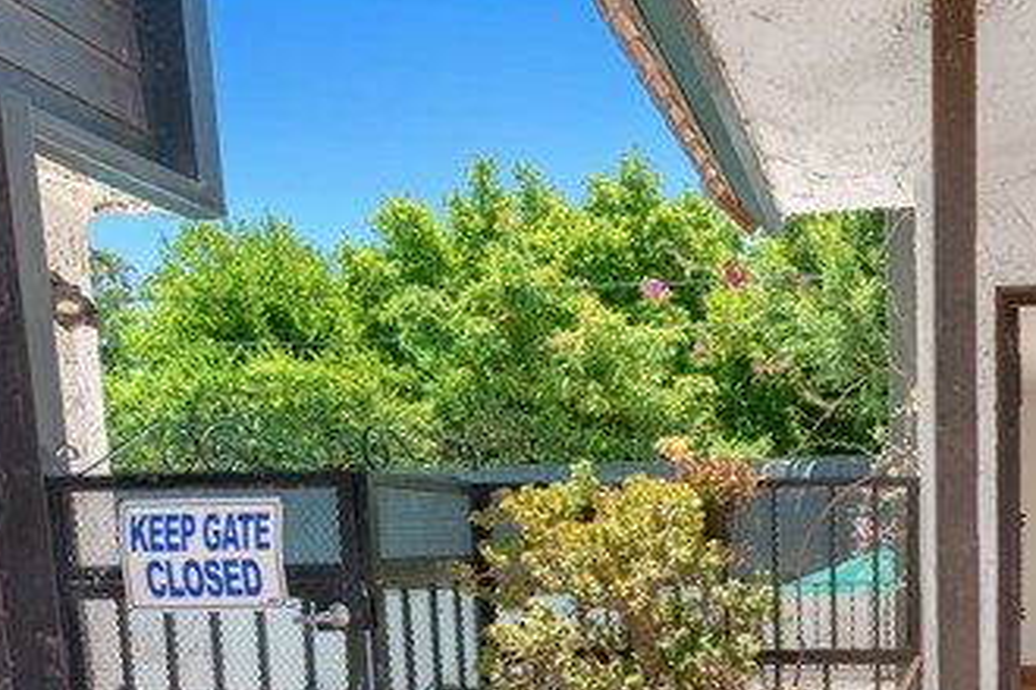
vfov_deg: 38.9
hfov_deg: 55.3
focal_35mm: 31
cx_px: 854
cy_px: 641
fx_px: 892
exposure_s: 1/2.5
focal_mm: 16
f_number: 10
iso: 100
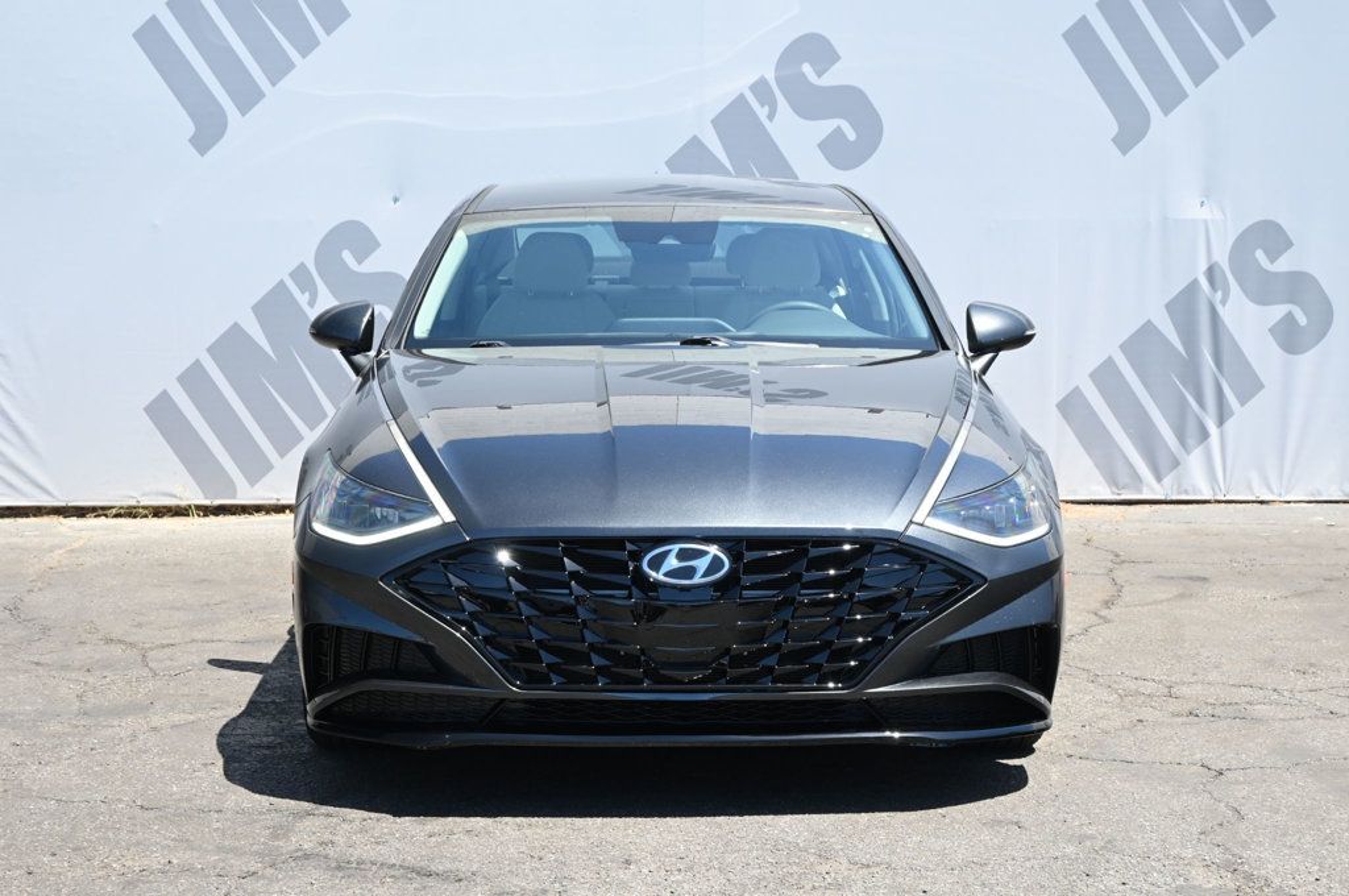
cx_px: 674
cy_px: 448
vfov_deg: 21.5
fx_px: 2358
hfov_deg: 31.9
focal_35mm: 63
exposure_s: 1/250
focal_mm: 42
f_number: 5.6
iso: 220
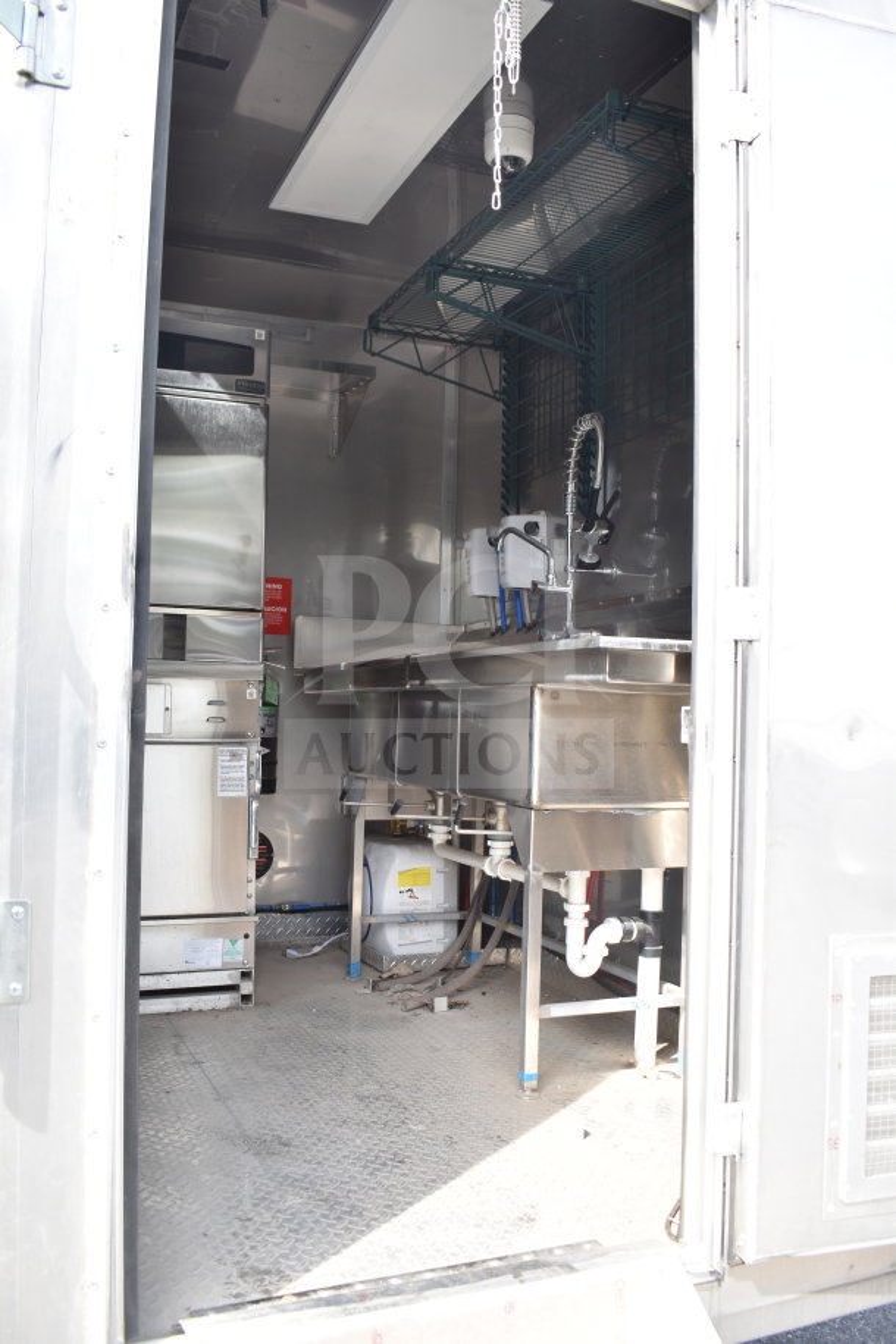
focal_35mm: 30
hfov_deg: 43.6
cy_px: 672
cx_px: 448
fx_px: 1120
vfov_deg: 61.9
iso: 100
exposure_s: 1/100
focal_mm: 20
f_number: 5
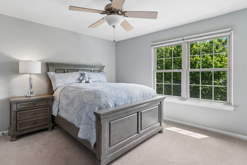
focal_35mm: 18
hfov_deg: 90.0
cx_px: 124
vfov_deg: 67.4
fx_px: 123
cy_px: 82
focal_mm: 12
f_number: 8
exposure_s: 1/15
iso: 250
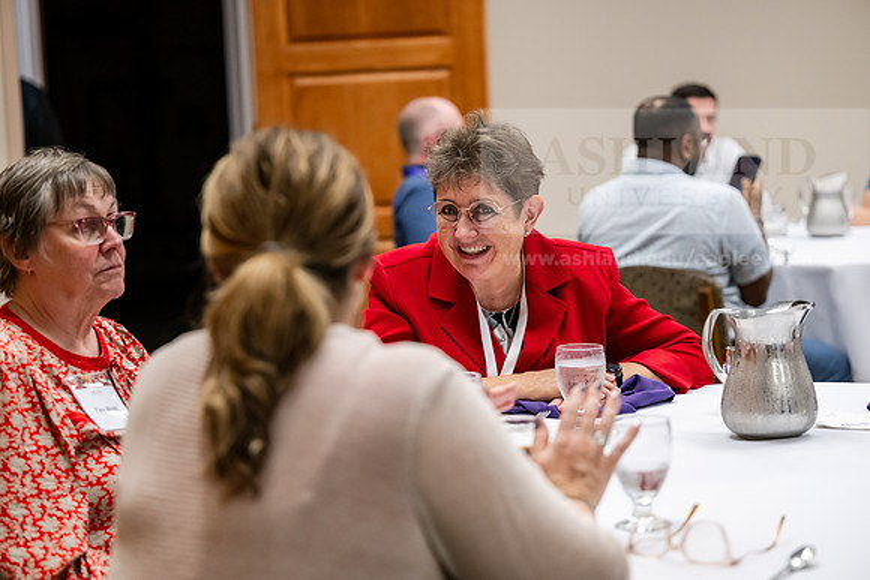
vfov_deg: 16.7
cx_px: 435
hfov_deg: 24.8
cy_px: 290
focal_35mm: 82
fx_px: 1982
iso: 1600
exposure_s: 1/200
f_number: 2.8
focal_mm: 82
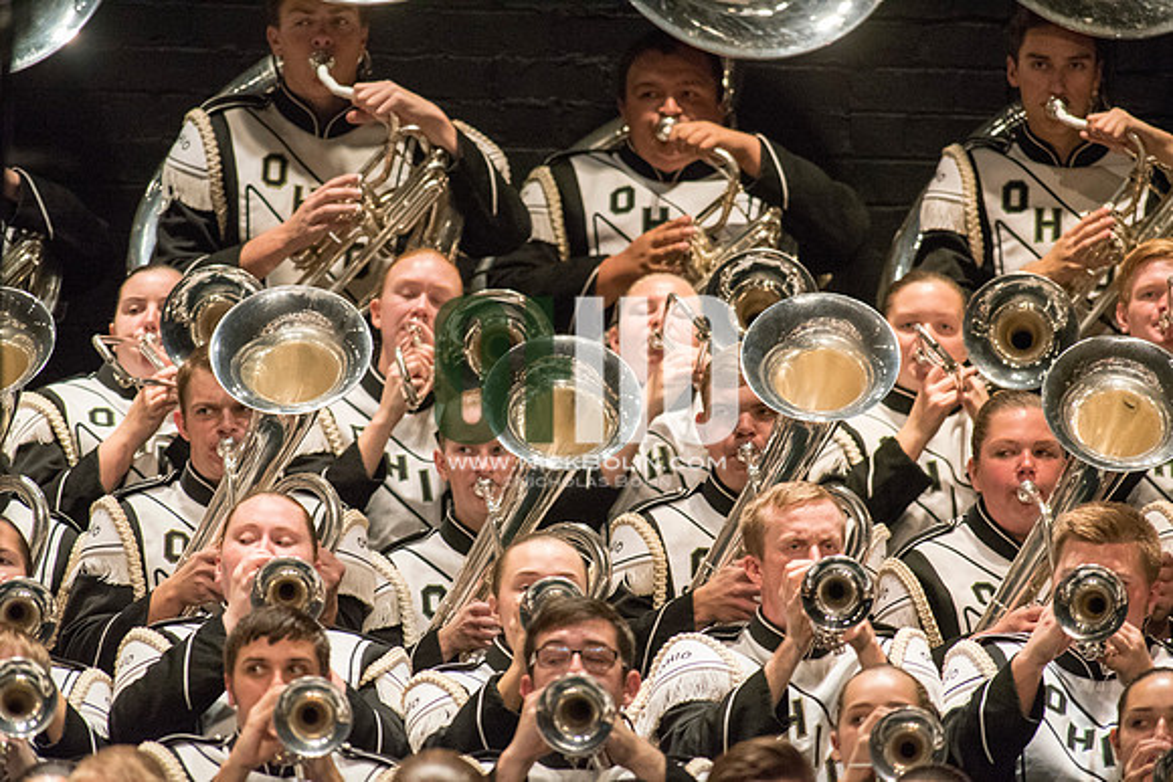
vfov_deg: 2.3
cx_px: 586
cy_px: 391
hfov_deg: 3.4
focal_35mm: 600
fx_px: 19554
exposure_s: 1/320
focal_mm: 600
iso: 4000
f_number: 5.6
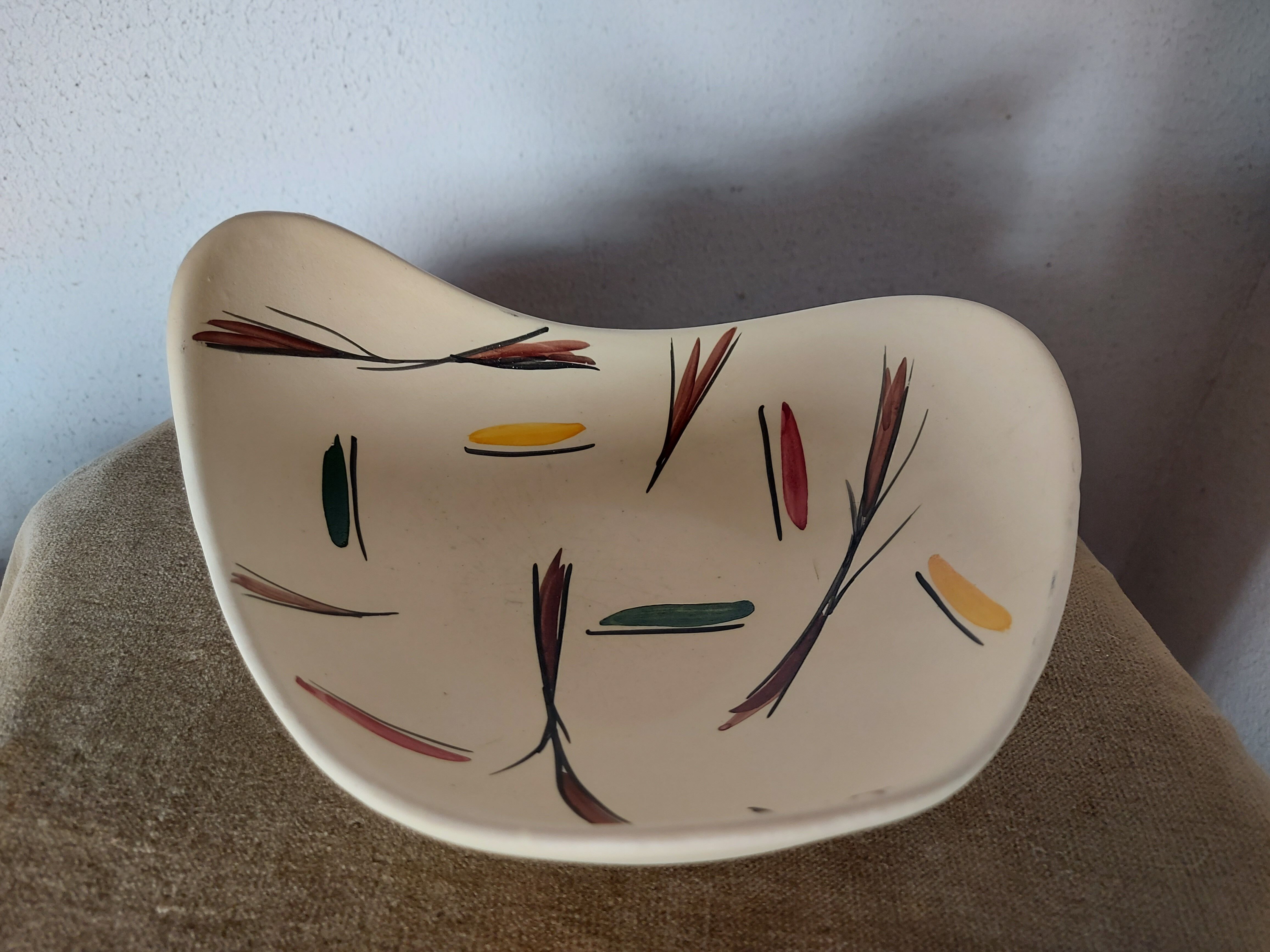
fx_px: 881
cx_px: 635
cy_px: 476
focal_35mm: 24
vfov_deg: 56.8
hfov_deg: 71.6
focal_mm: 5.23
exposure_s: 1/60
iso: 160
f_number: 1.8
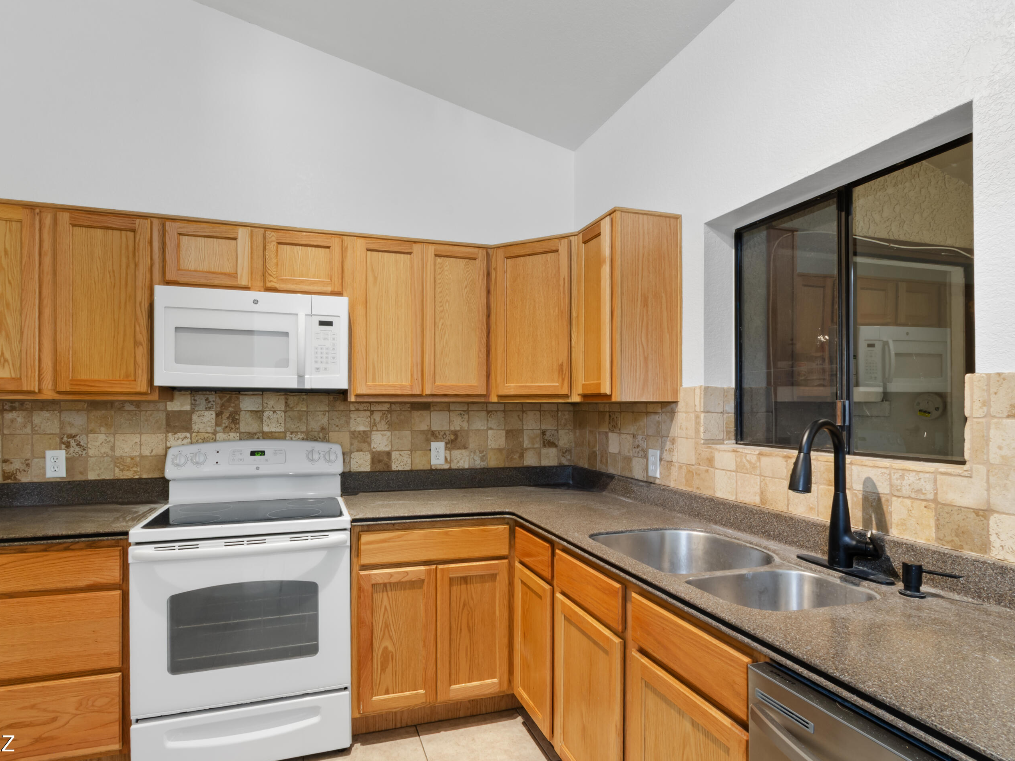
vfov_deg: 74.7
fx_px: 498
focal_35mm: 17
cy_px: 383
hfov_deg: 90.7
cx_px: 454
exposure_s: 8
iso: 200
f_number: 18
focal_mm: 10
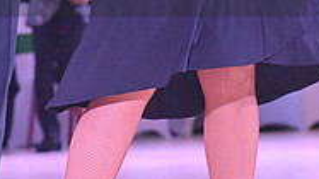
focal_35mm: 325
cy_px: -39
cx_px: 72
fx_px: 2748
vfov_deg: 3.7
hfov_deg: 6.6
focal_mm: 100
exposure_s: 1/400
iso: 5000
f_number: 5.6
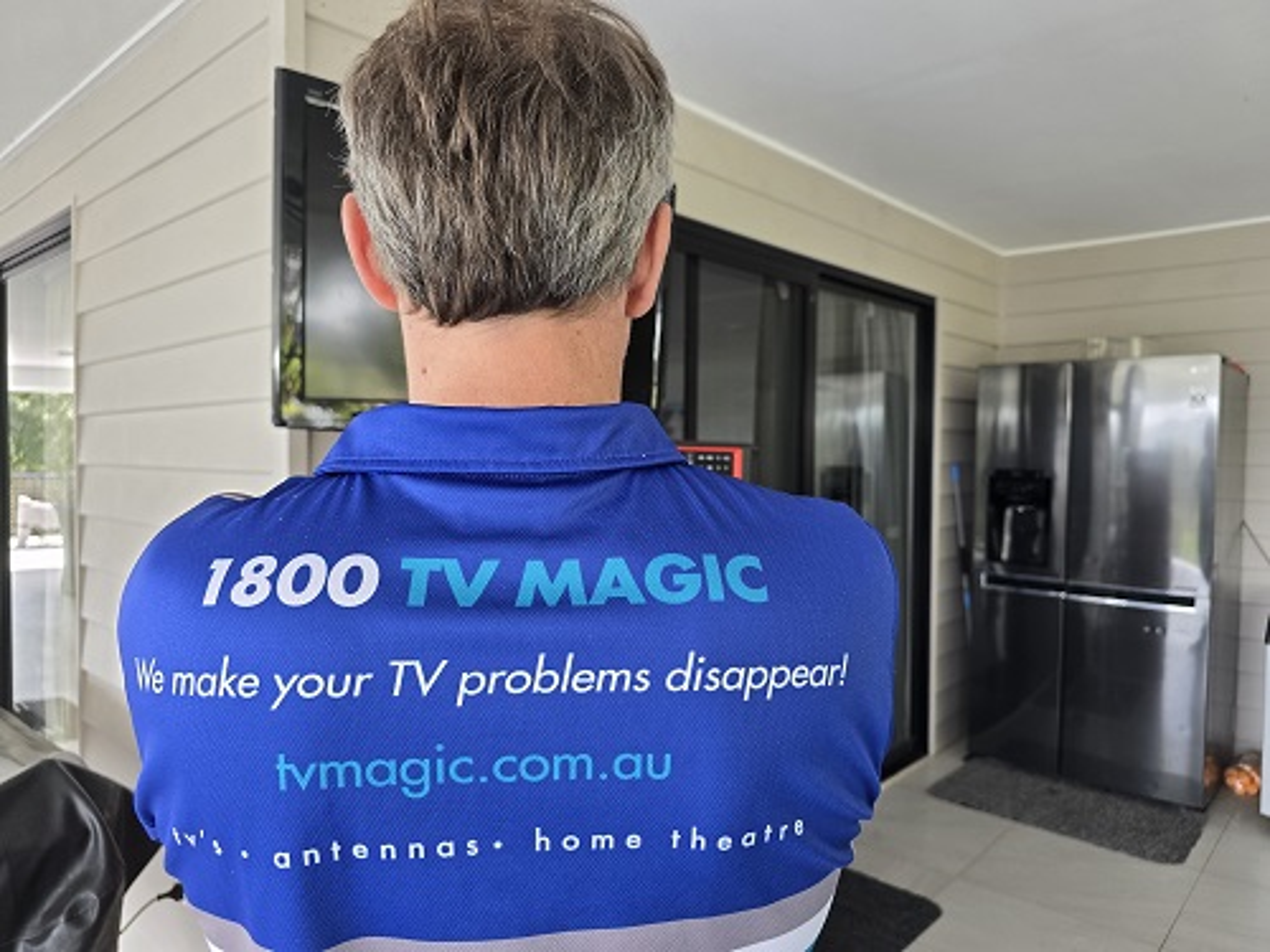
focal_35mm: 23
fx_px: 844
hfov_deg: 73.9
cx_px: 635
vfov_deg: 58.9
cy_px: 476
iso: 100
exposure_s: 1/180
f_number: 1.7
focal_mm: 6.3
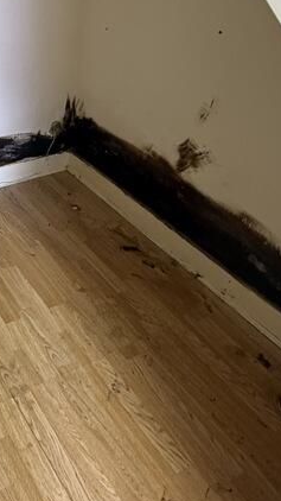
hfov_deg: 30.3
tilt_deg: -31.1
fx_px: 491
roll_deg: -1.3
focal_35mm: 37
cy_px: 175
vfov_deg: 53.2
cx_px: 20
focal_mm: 2.22
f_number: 2.2
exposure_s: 1/50
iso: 320
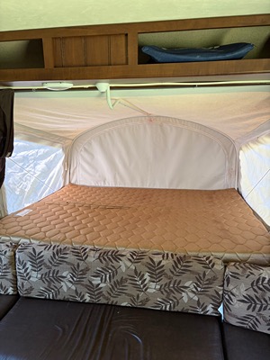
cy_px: 180
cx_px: 135
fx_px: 270
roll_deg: +4.2
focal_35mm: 26
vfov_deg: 67.3
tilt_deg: -12.1
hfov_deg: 53.1
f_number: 1.6
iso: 160
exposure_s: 1/60
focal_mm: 5.96
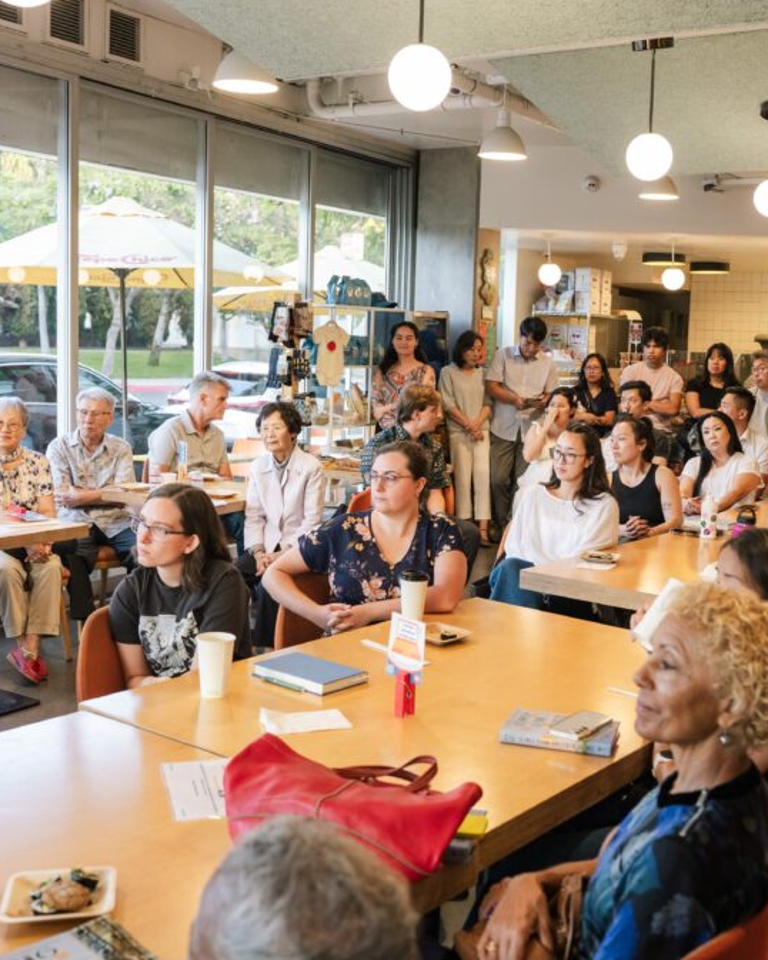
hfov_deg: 37.0
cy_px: 477
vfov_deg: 45.8
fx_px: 1137
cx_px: 508
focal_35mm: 40
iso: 1250
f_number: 4
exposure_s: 1/160
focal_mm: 28
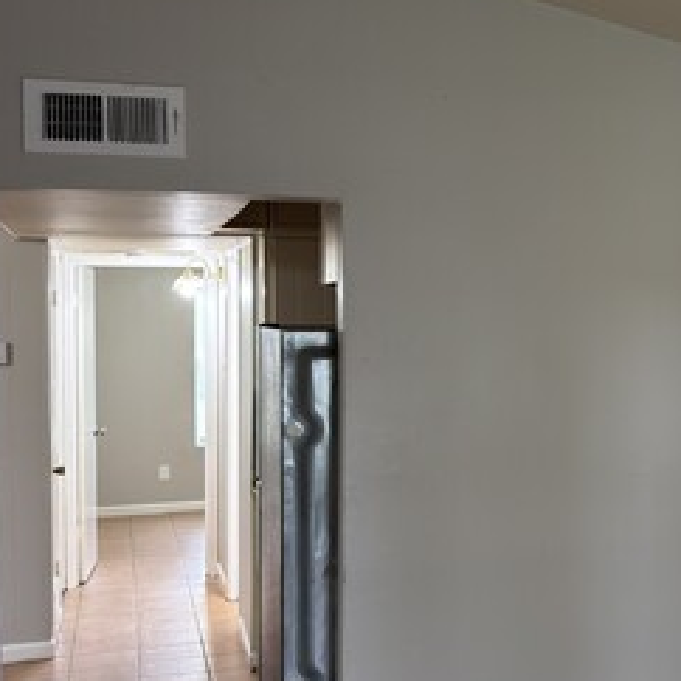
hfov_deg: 28.0
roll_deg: -0.3
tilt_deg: -1.0
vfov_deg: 30.6
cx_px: 740
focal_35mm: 56
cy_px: 335
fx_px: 1246
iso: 250
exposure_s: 1/60
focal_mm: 6.76
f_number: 1.78
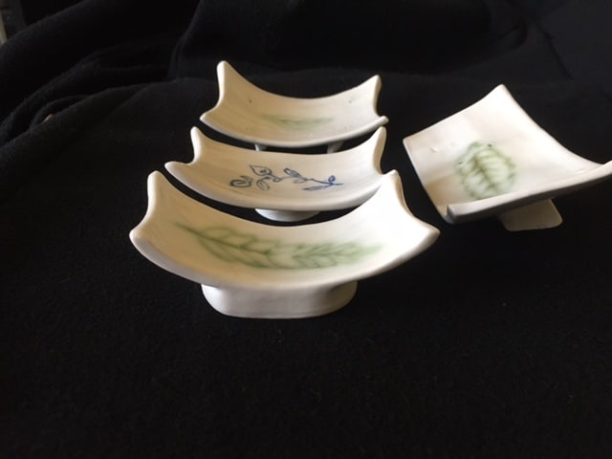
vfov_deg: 48.2
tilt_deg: -32.2
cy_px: 230
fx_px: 513
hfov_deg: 61.7
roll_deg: -2.9
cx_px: 306
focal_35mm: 29
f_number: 2.2
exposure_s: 1/33
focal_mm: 4.15
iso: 160
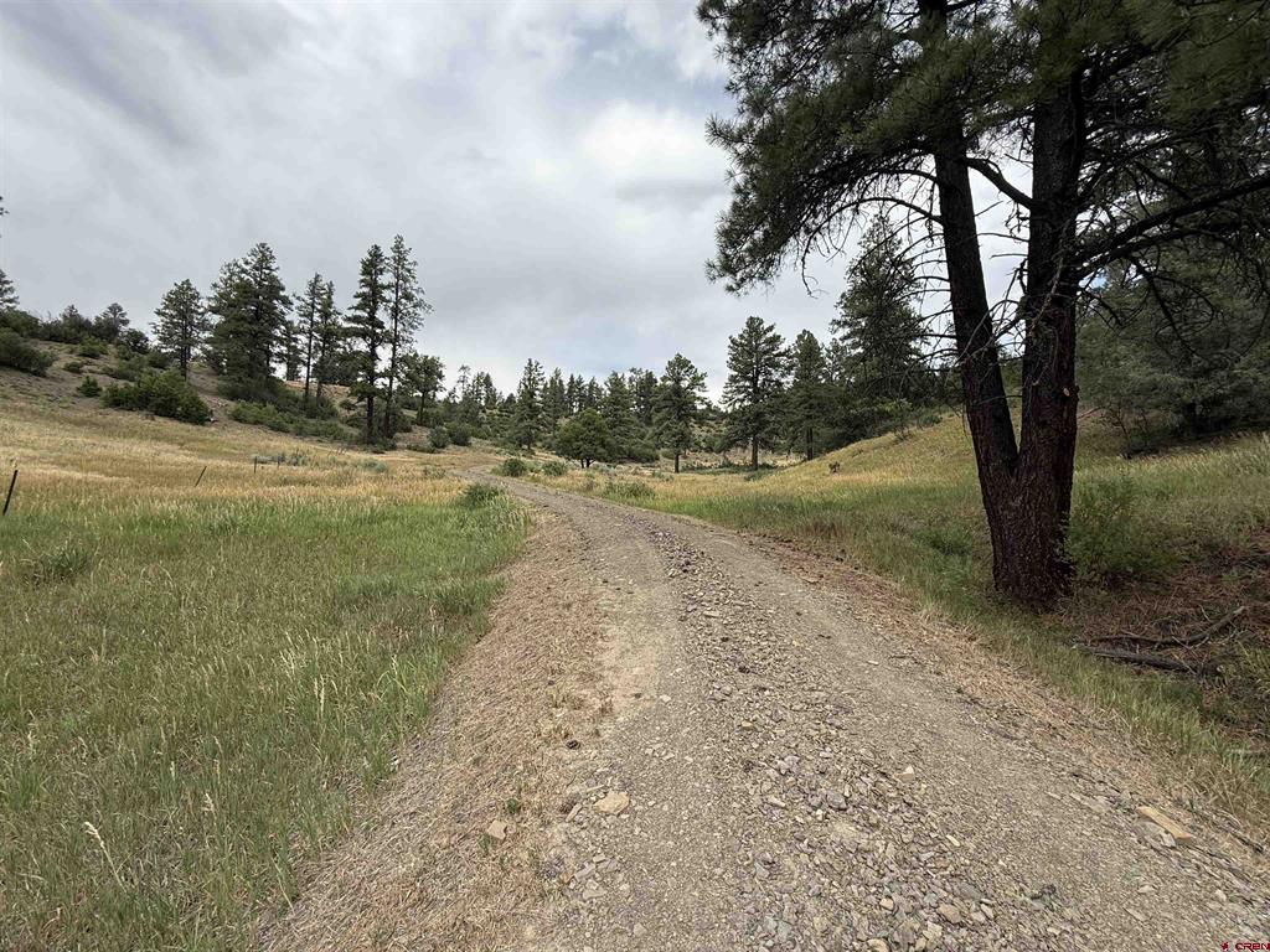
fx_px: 514
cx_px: 635
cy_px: 476
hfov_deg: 102.1
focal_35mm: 14
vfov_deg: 85.7
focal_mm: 2.22
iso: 50
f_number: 2.2
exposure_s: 1/1285
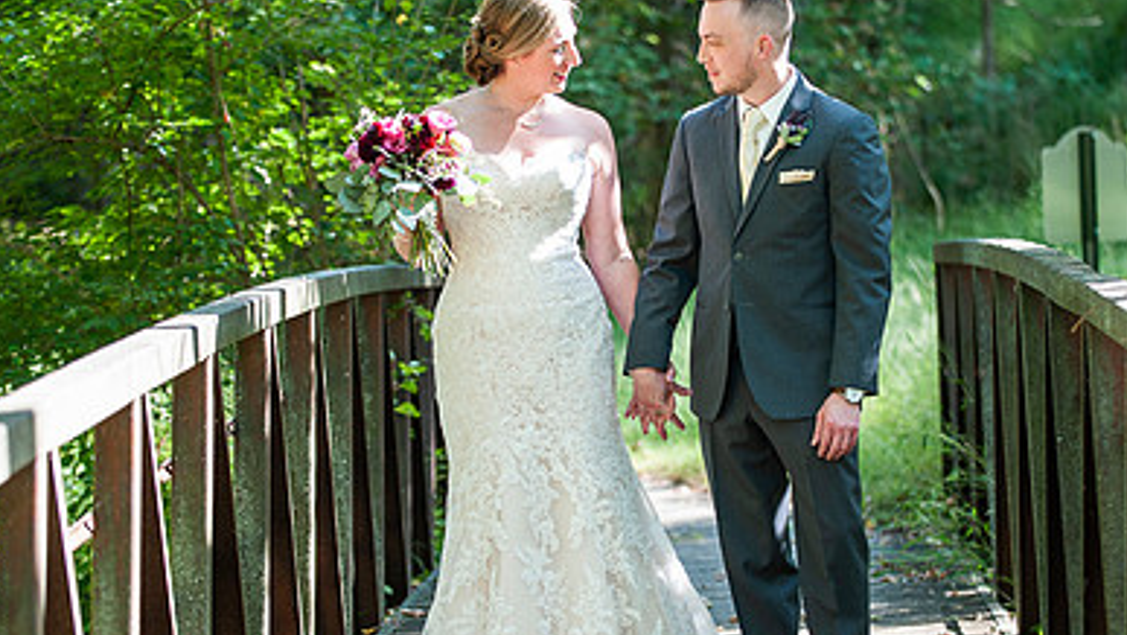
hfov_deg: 13.4
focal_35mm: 160
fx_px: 4783
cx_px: 597
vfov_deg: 7.6
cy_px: 379
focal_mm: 102
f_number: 2.8
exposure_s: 1/400
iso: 400
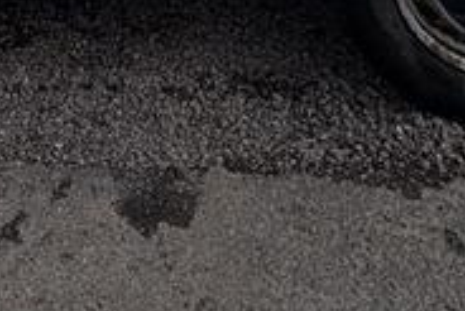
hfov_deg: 26.4
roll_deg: +9.1
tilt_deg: +1.7
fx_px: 918
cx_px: -38
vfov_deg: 12.7
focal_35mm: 71
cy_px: -511
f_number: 2.2
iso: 50
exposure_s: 1/4132
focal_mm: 2.22
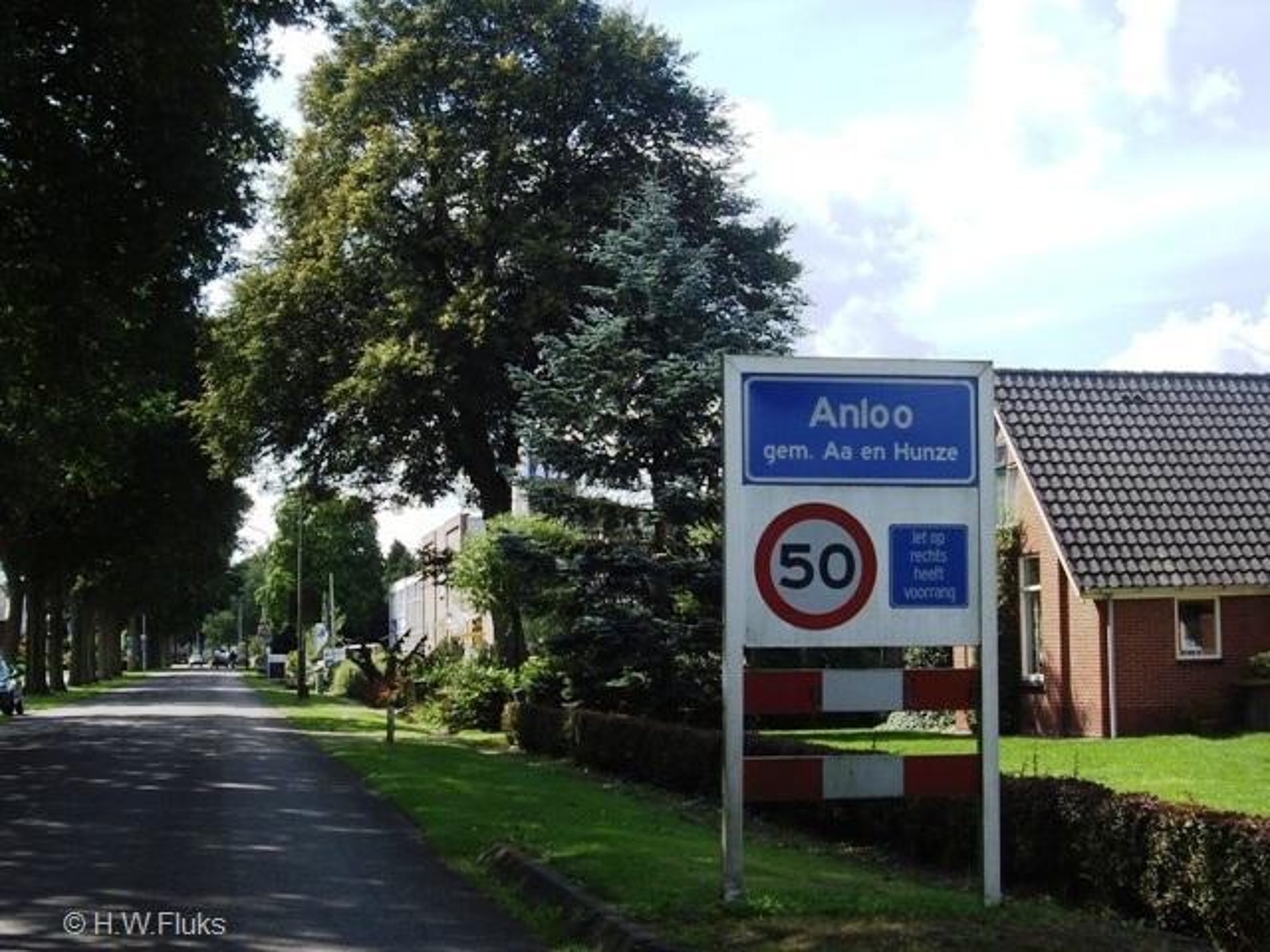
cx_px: 635
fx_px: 1394
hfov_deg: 49.0
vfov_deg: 37.7
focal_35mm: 38
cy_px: 476
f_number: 2.8
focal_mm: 7.9
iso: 64
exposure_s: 1/800
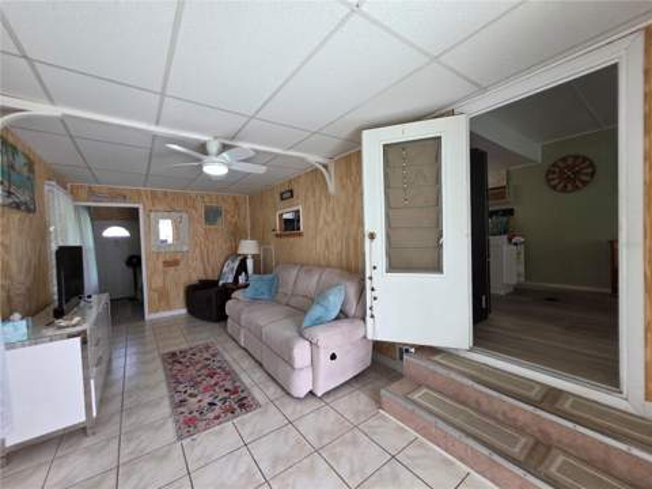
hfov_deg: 106.2
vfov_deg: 89.9
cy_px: 244
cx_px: 326
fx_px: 245
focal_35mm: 13
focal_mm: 2.2
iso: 40
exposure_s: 1/120
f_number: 1.9
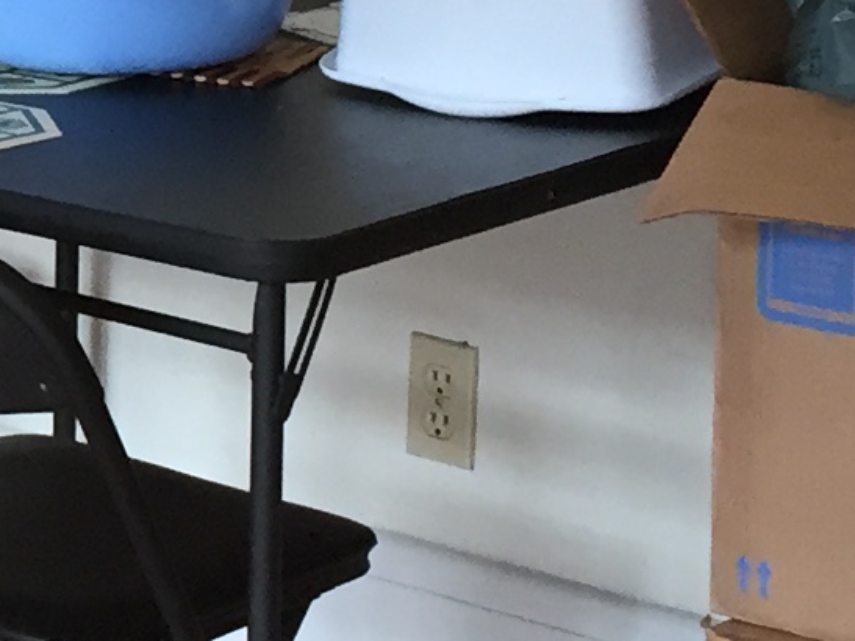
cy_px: -113
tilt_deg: -6.7
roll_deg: +0.1
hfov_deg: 10.6
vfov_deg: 8.5
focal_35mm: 173
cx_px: -799
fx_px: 4272
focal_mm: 4.15
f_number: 2.2
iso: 64
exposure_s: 1/30
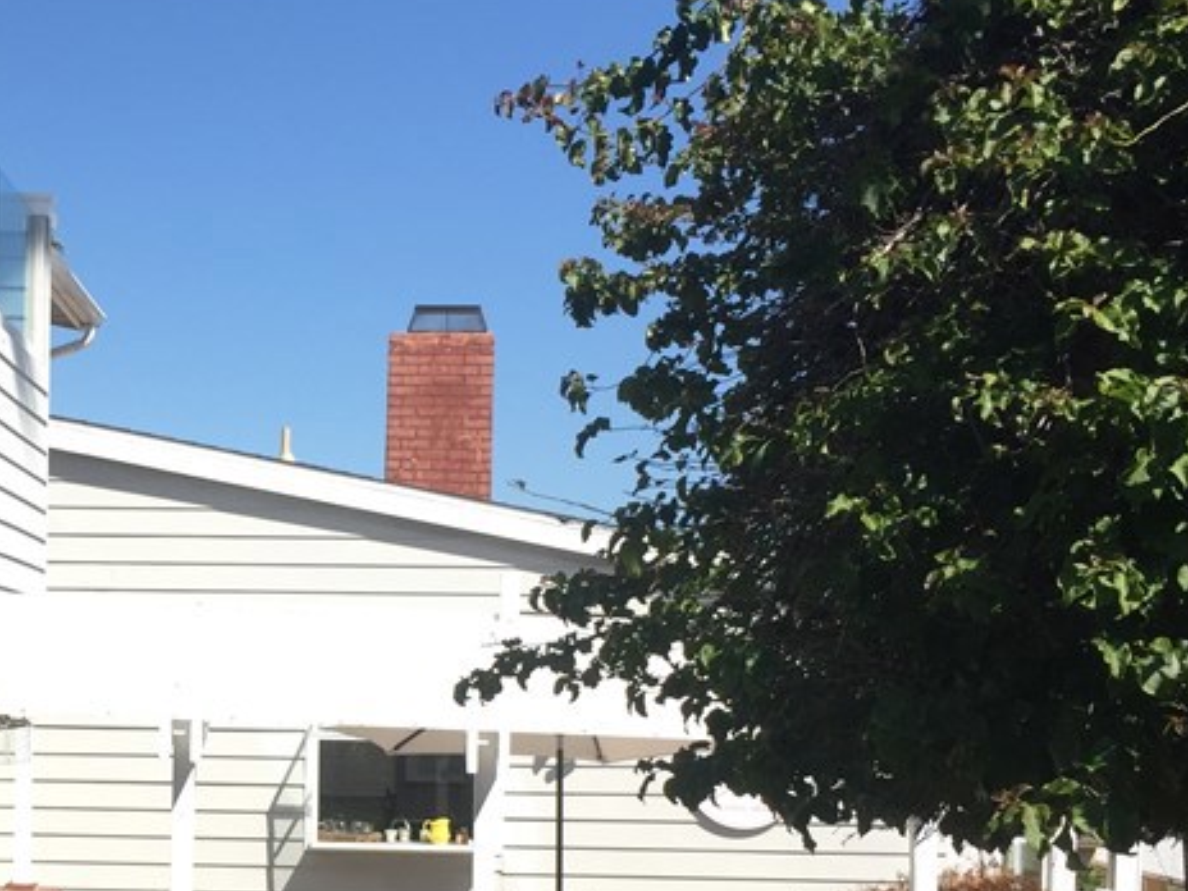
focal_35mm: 64
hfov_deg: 29.3
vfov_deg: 22.6
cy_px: 740
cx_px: 172
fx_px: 2196
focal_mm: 4.15
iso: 32
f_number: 2.2
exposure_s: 1/1276
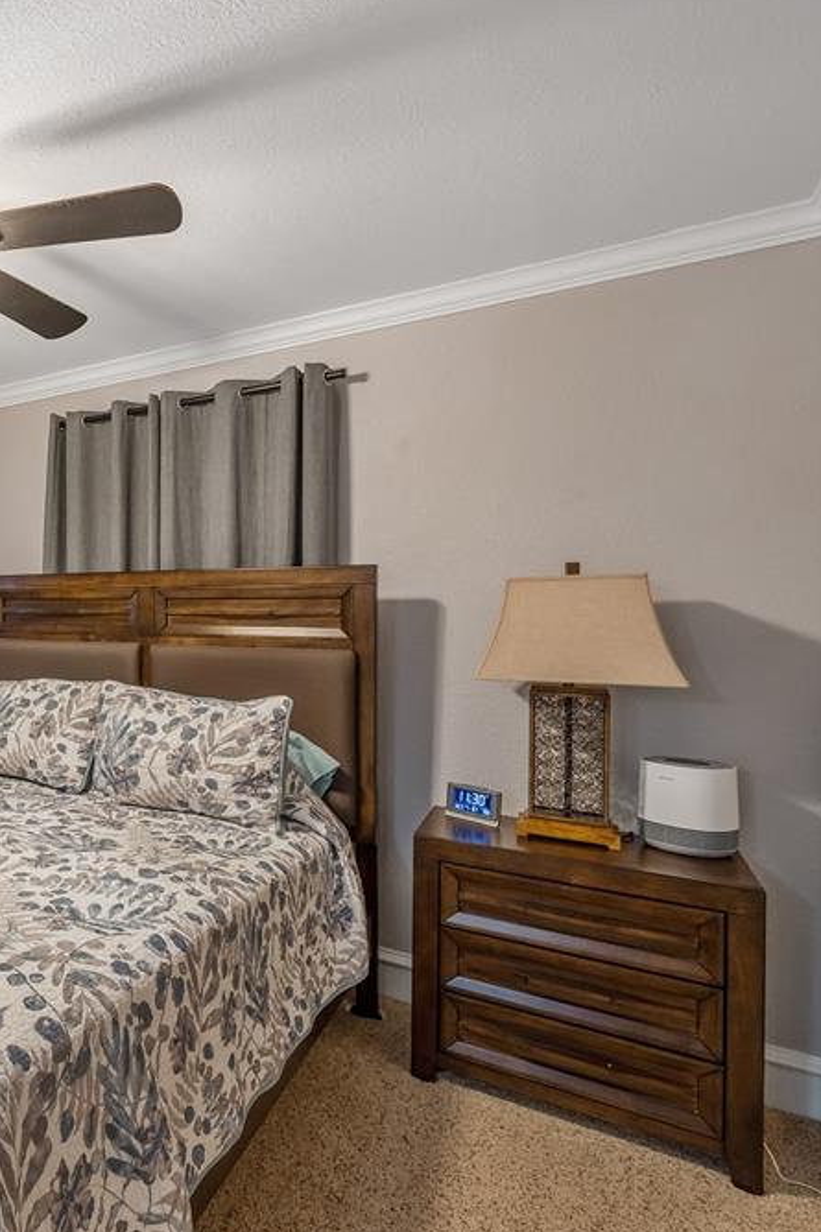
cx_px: -31
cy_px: 616
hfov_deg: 45.0
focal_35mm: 23
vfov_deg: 76.1
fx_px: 787
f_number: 8
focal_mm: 15
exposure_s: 1/4
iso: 800
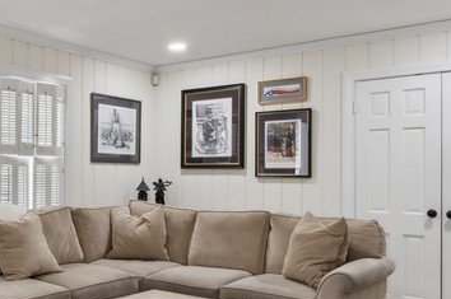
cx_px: 57
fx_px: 538
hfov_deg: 42.3
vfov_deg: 31.0
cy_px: 175
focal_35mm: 43
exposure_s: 1/10
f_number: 8
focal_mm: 14
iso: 100
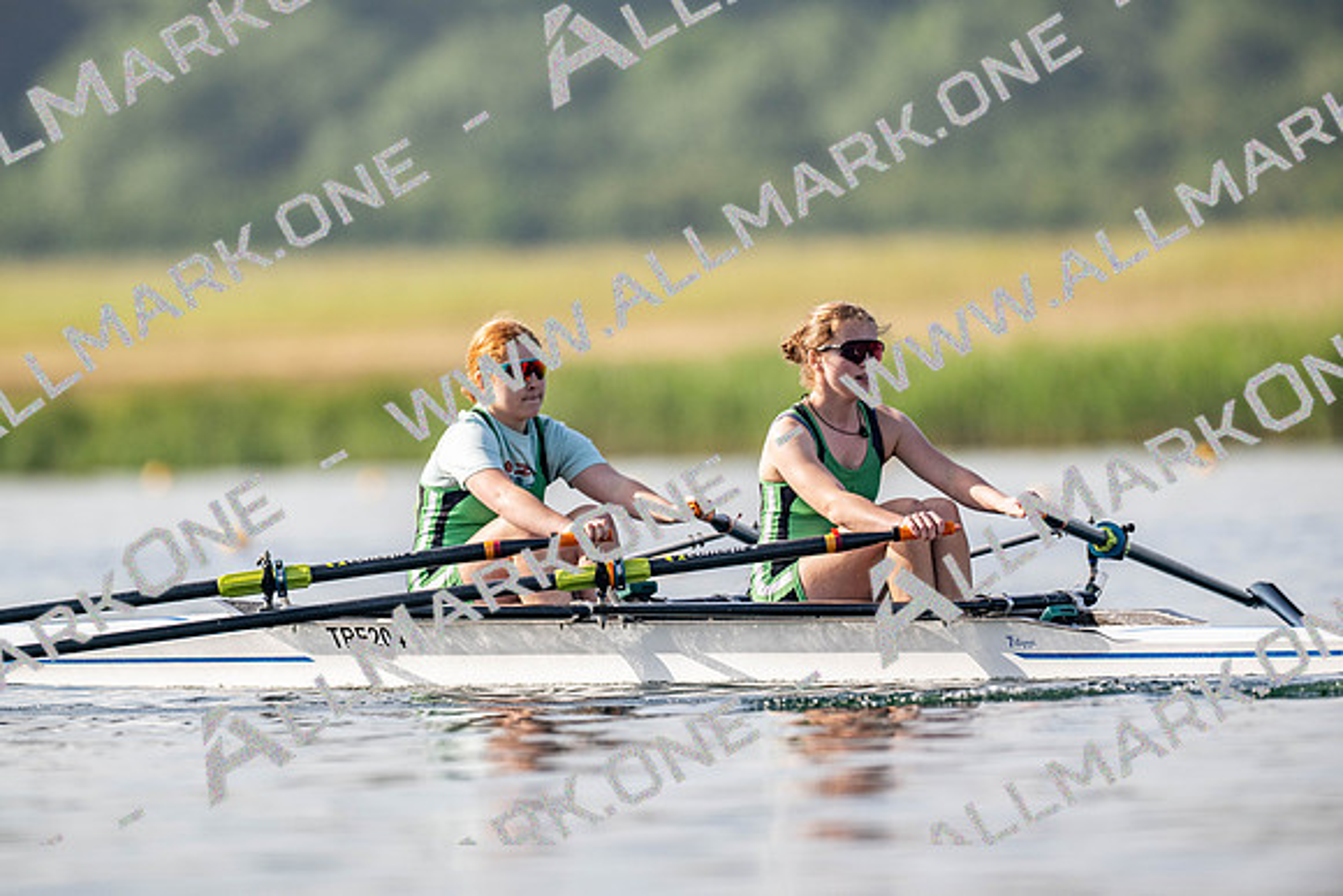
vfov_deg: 2.3
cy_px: 448
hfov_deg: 3.4
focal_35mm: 600
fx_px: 22388
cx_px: 672
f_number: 5
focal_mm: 600
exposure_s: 1/2500
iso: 220
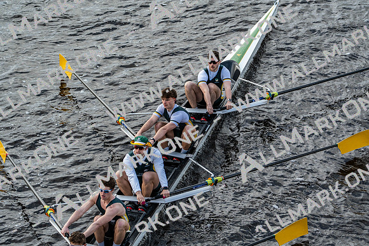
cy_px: 123
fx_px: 2050
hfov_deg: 10.3
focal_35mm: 200
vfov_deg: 6.9
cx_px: 184
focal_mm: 200
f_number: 5.6
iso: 800
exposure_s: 1/1250
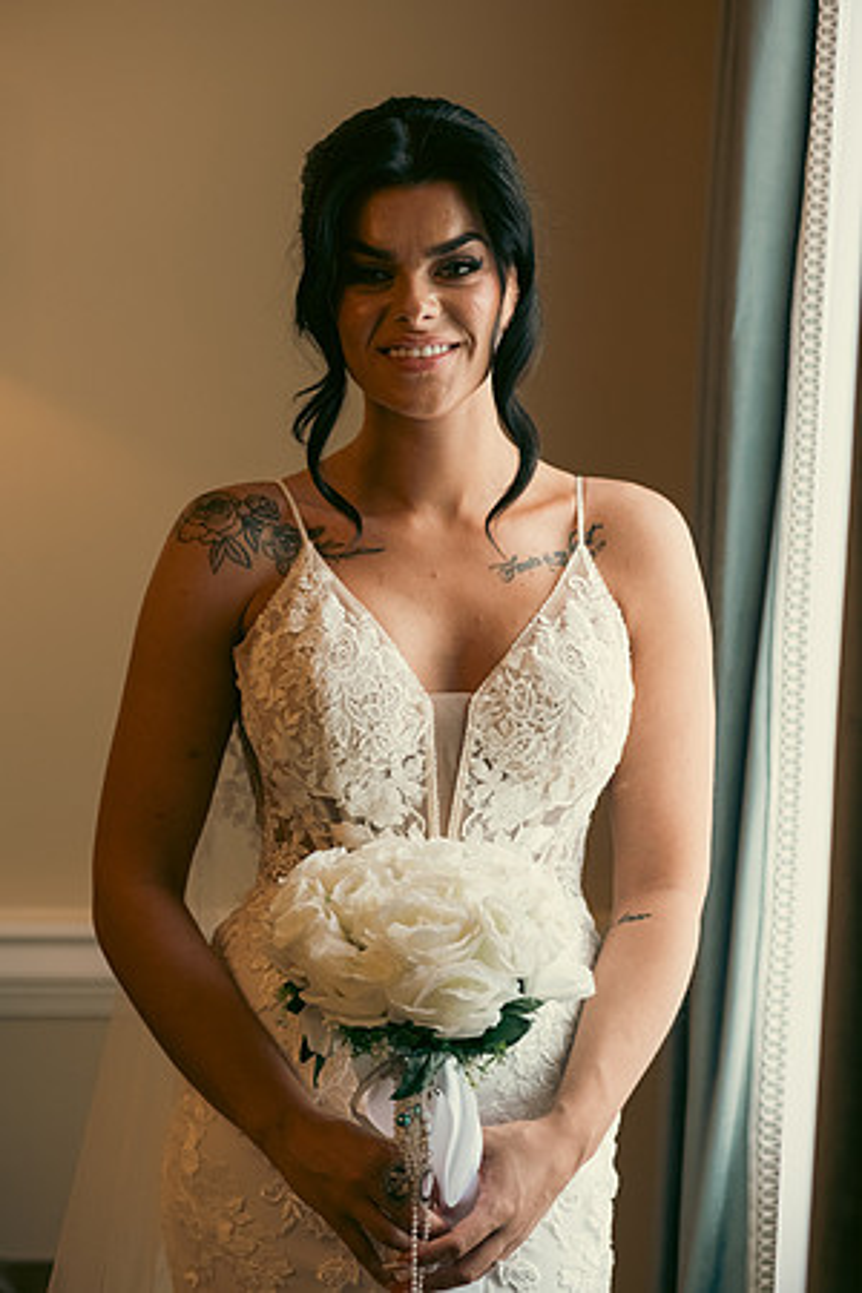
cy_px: 646
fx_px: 3591
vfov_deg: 20.4
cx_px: 431
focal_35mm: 100
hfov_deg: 13.7
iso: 640
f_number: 3.5
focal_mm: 100
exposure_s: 1/160
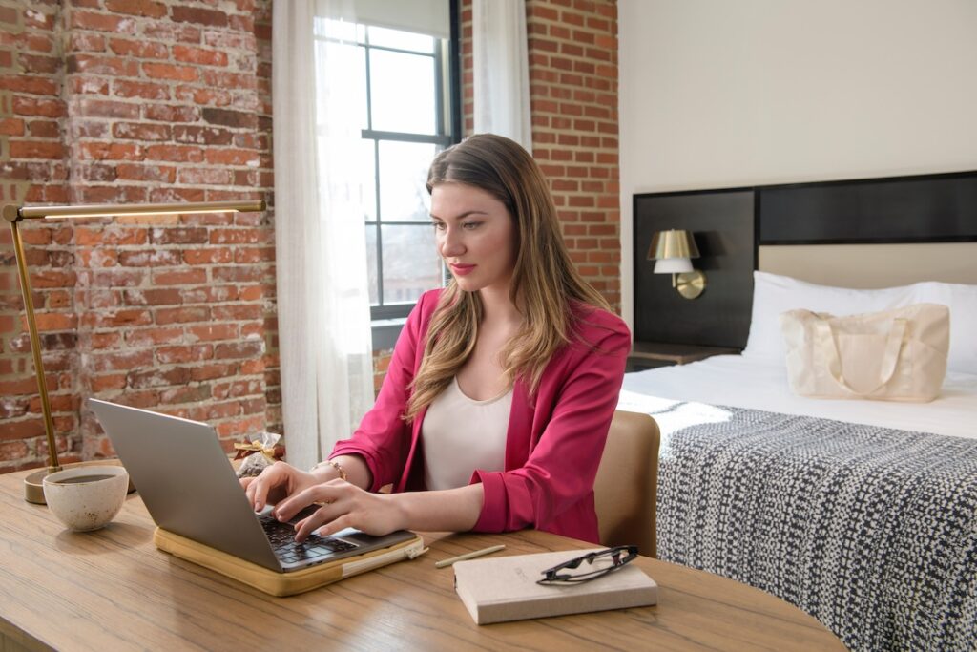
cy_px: 326
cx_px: 488
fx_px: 977
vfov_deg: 36.9
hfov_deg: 53.1
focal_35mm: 36
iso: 320
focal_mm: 36
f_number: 5.6
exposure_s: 1/125
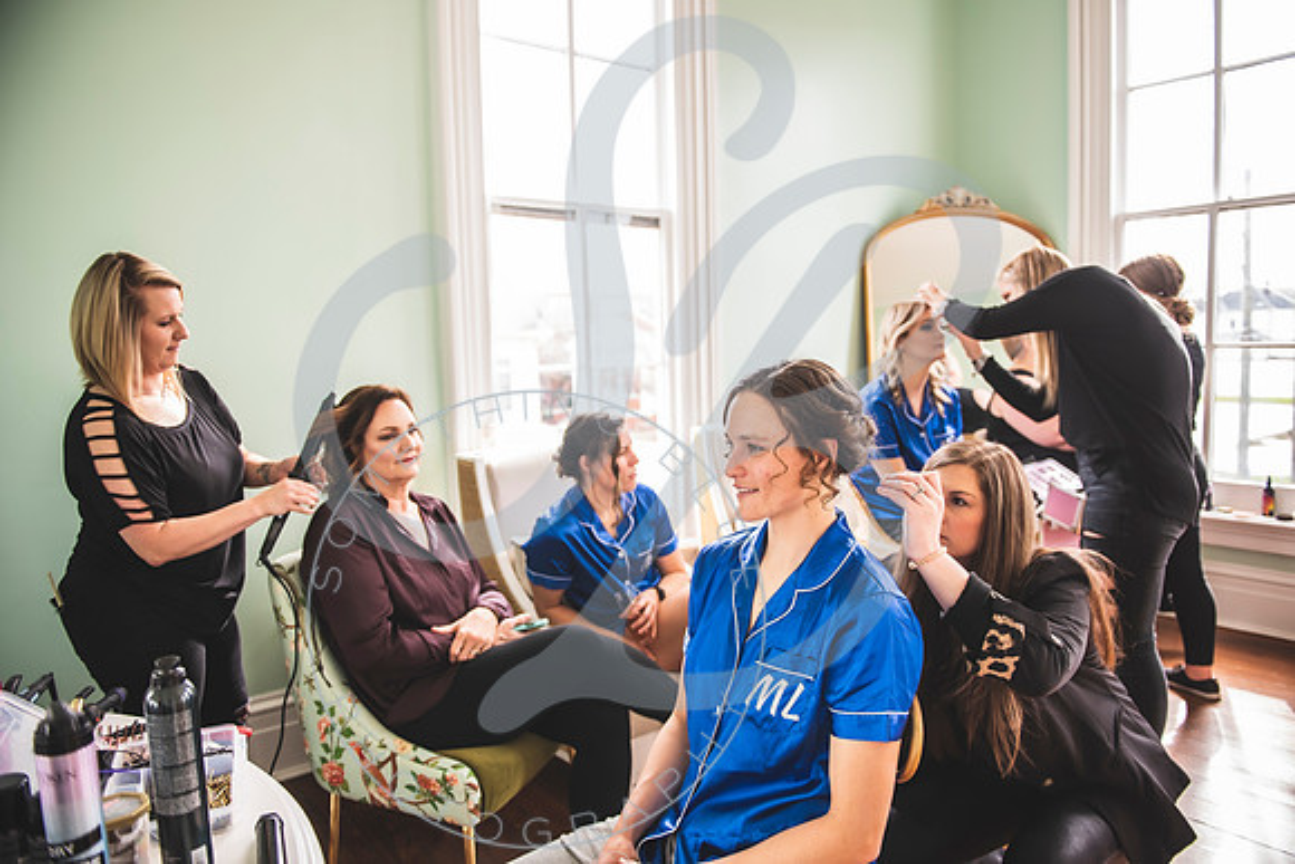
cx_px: 648
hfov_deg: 73.7
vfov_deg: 53.2
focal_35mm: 24
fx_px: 863
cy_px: 432
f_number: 2.8
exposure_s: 1/125
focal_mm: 24
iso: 200
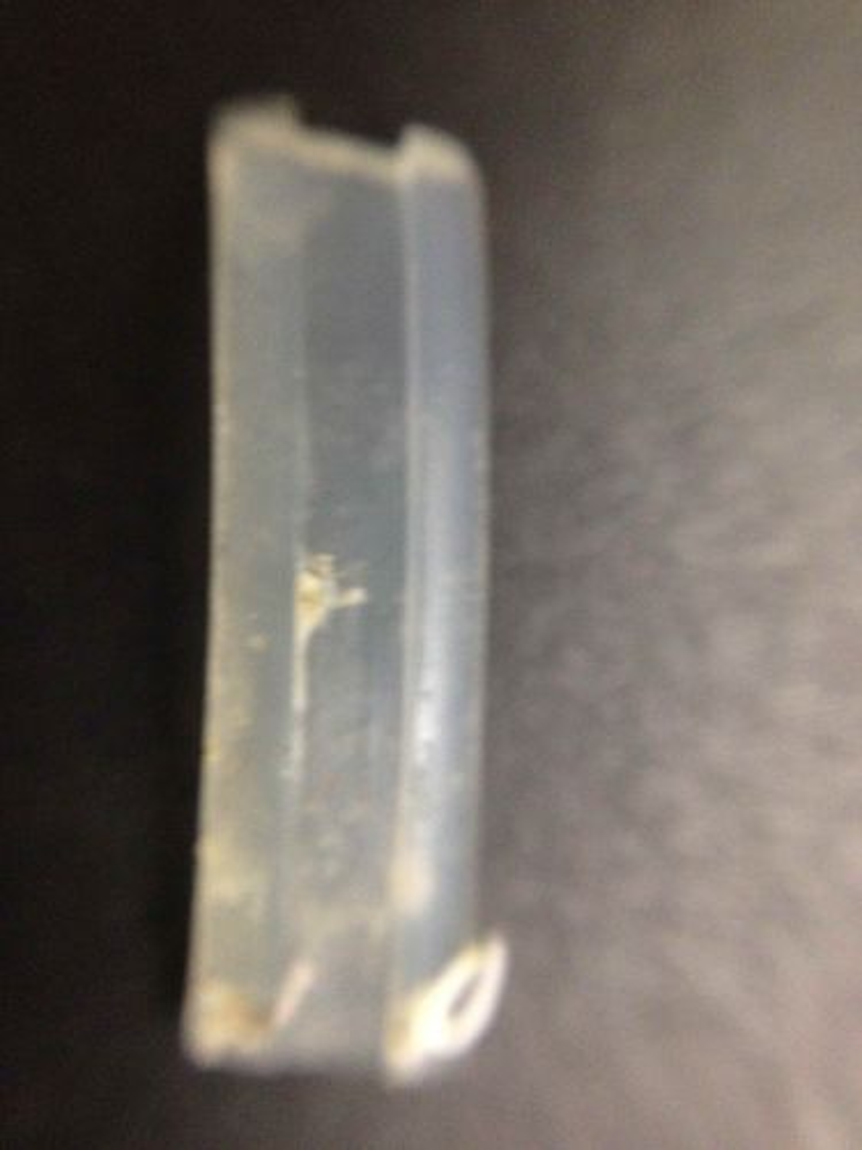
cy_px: 575
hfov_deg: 40.7
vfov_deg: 52.6
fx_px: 1162
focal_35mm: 35
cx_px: 431
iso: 400
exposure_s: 1/20
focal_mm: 4.28
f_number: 2.4
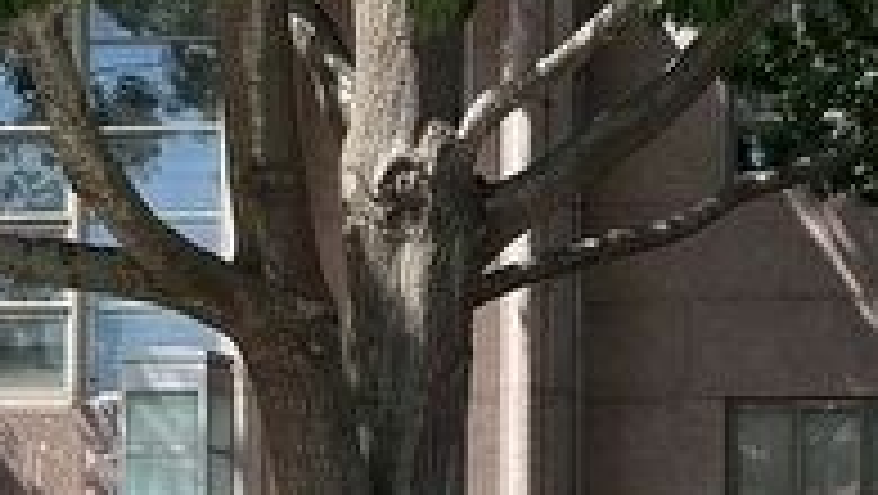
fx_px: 2702
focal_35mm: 116
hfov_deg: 18.4
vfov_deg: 10.3
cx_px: 486
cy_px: 608
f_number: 1.5
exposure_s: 1/2513
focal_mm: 5.7
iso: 50
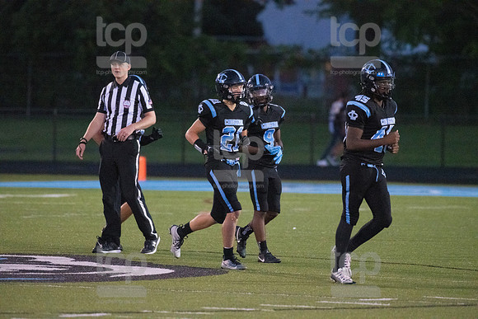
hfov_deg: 5.0
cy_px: 160
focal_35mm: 410
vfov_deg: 3.4
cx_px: 239
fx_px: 5445
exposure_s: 1/1250
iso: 10000
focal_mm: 410
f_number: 5.6
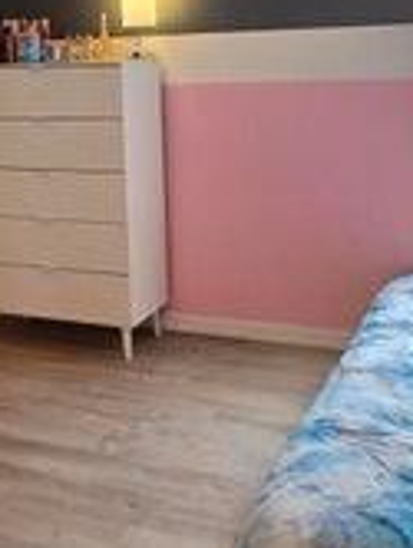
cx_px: 129
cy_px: 168
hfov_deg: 28.9
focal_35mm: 50
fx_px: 793
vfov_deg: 37.6
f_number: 2.2
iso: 320
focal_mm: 2.2
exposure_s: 1/60
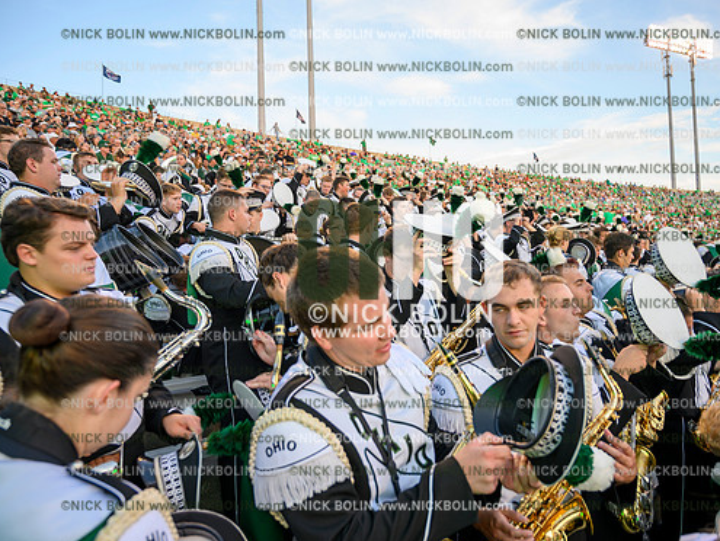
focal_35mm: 27
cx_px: 400
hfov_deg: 65.1
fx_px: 562
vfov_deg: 51.4
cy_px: 269
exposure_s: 1/50
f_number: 4
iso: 100
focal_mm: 24
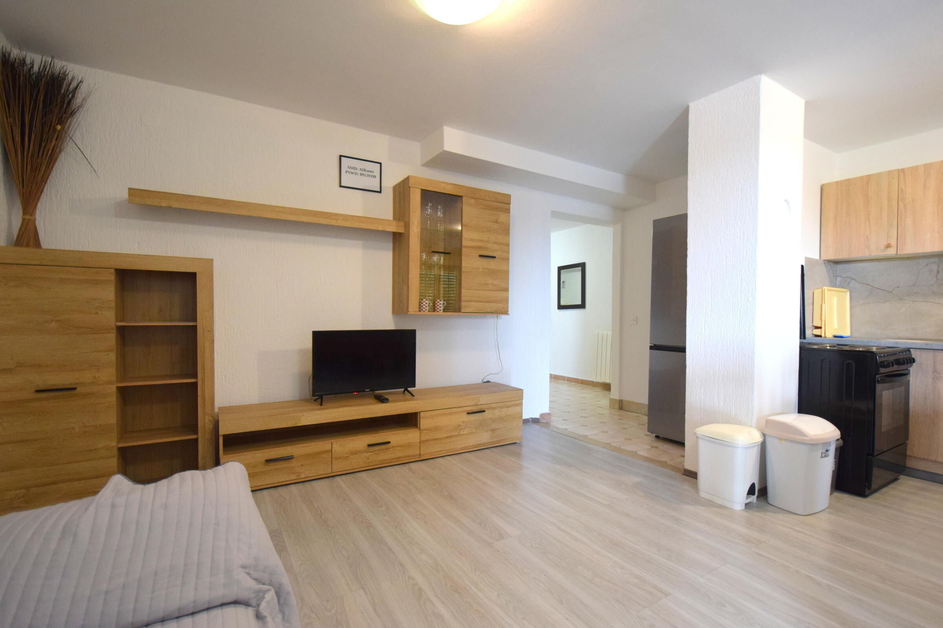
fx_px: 393
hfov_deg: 100.4
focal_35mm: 15
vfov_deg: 77.3
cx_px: 472
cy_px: 314
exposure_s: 1/60
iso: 1250
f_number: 3.5
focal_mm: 10
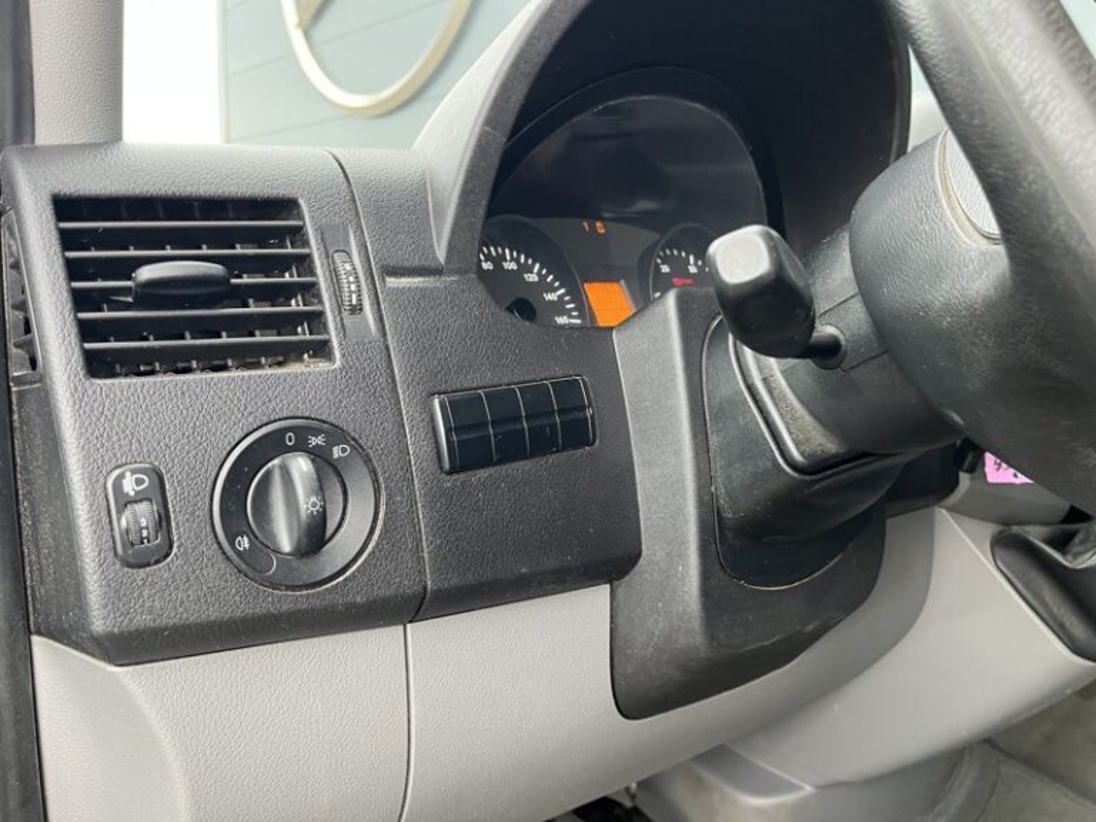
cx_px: 548
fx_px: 823
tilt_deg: -9.3
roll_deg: -1.5
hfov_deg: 67.3
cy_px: 411
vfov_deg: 53.1
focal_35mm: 26
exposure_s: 1/72
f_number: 1.6
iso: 125
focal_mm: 5.1
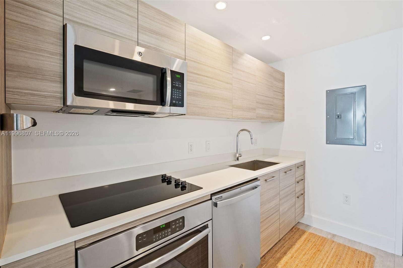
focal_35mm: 16
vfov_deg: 73.6
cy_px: 134
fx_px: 179
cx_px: 202
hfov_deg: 96.8
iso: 200
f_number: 8
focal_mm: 16
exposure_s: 1
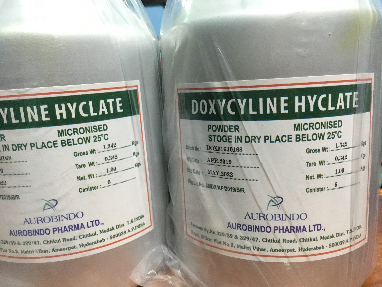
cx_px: 191
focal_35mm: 29
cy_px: 144
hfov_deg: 61.7
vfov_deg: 48.2
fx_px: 320
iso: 250
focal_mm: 4.15
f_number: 2.2
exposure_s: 1/17
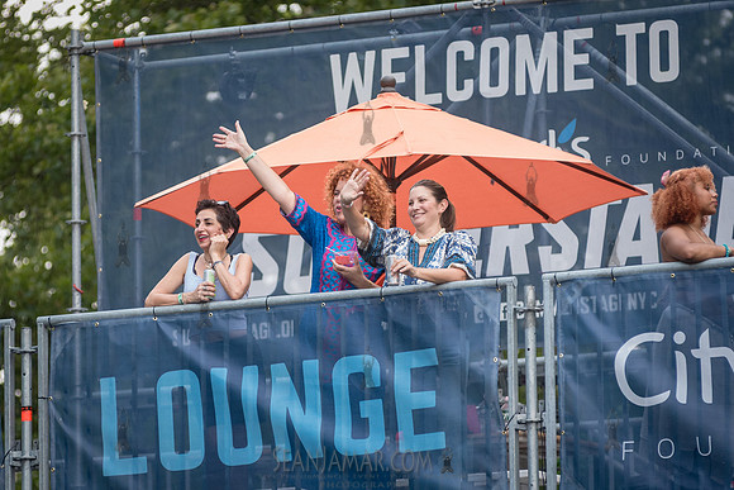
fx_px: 5686
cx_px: 356
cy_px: 265
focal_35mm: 279
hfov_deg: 7.4
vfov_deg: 4.9
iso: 1000
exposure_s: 1/500
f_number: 4
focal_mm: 200
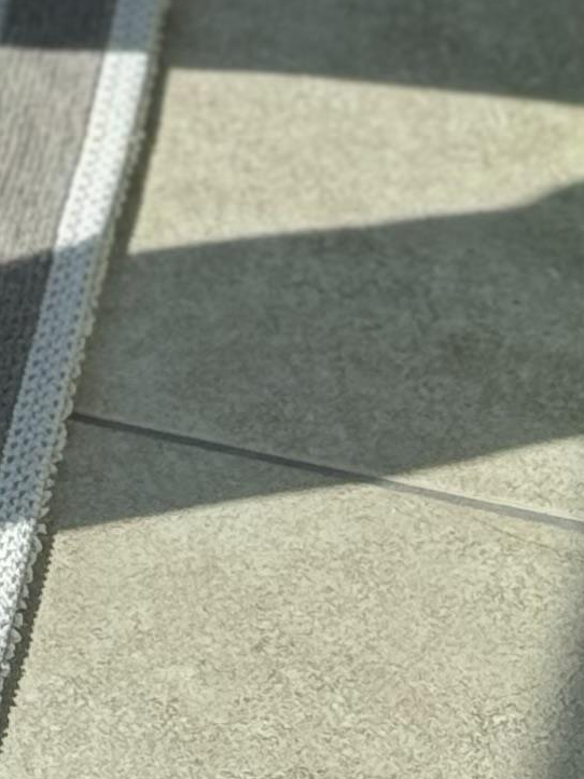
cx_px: -837
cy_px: -1003
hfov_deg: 5.4
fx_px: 6025
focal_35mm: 268
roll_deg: +3.2
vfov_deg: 7.0
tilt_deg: -36.4
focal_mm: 6.86
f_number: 1.78
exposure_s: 1/1287
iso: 64
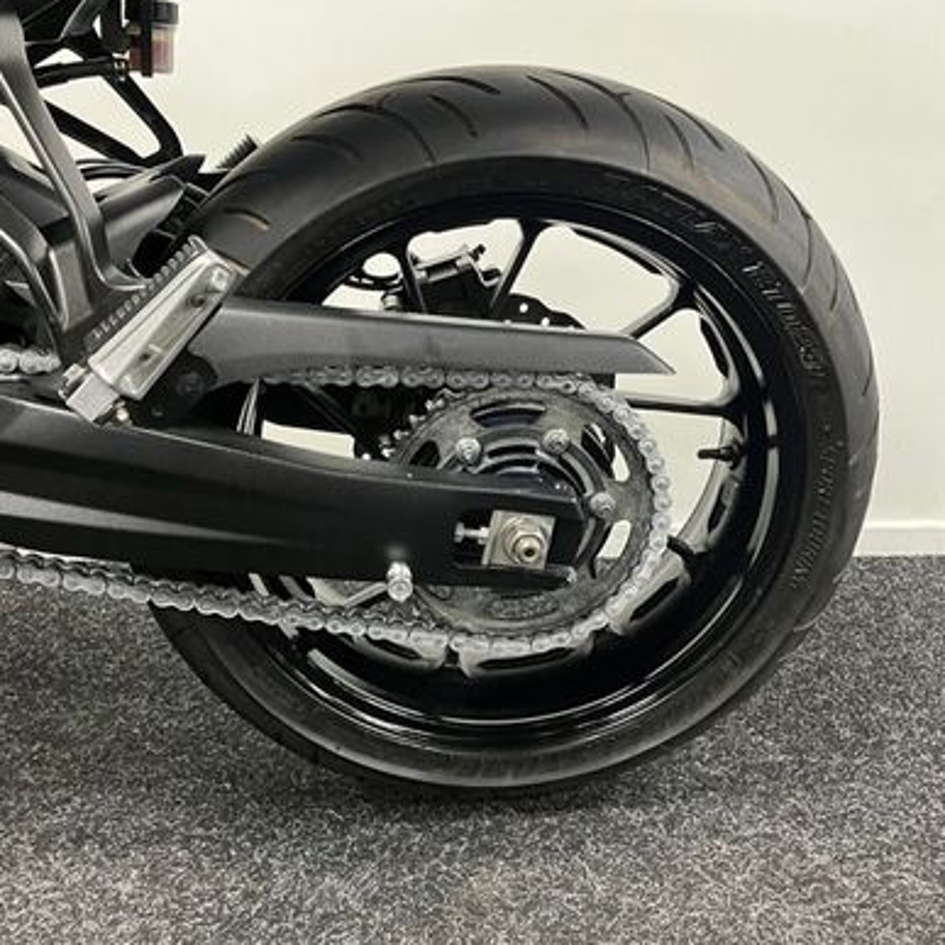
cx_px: 462
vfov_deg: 43.8
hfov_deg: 43.9
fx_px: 1174
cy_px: 415
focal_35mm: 38
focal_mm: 5.1
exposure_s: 1/50
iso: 320
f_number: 1.6
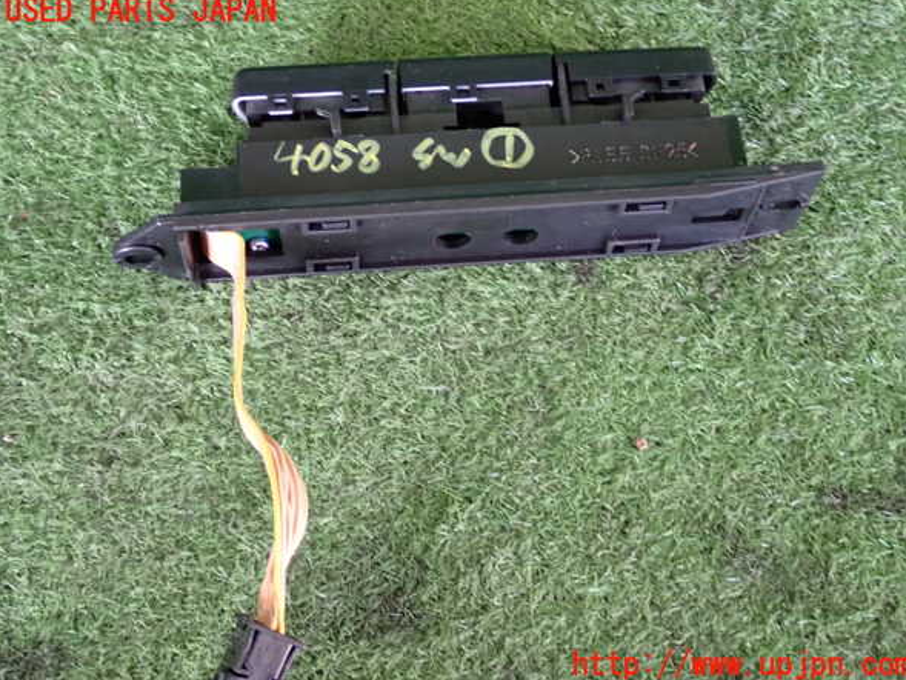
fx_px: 1440
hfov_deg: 34.9
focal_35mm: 55
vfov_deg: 26.6
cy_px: 338
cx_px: 458
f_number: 3.3
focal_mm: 9.65
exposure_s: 1/50
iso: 800
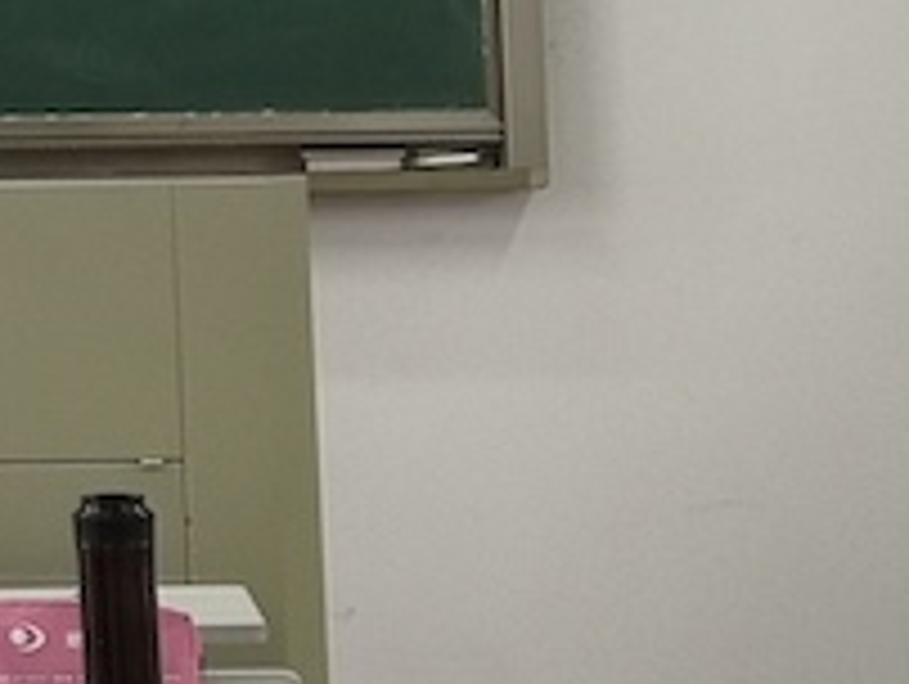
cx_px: -752
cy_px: -382
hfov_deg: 9.8
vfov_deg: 7.7
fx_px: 4995
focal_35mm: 190
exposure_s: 1/50
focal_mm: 3.95
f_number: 1.6
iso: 64
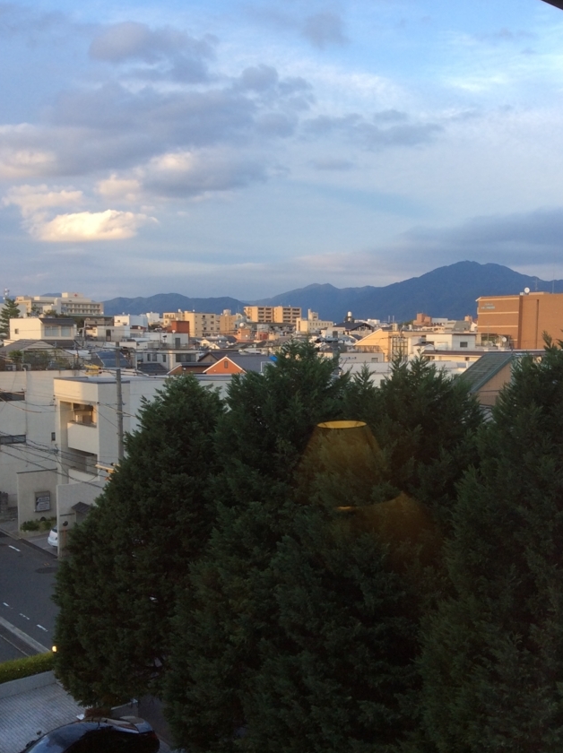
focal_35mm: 39
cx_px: 338
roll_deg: -1.0
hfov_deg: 36.6
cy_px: 427
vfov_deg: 47.8
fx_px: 847
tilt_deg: -8.8
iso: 32
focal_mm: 3.3
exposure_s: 1/151
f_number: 2.4
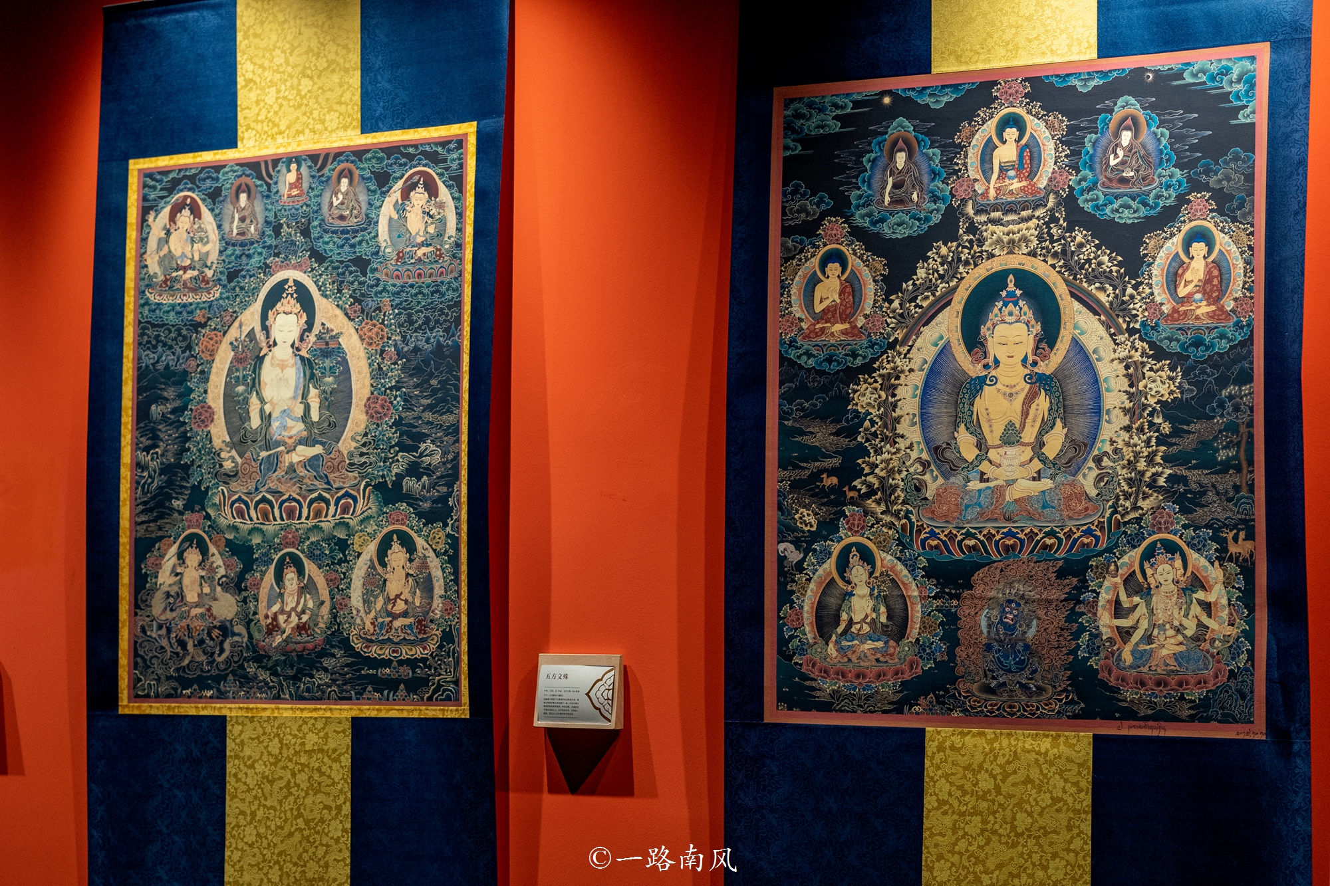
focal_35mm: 82
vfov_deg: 16.6
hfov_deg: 24.8
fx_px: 3029
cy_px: 443
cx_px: 665
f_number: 4
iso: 1250
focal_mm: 55
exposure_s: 1/160
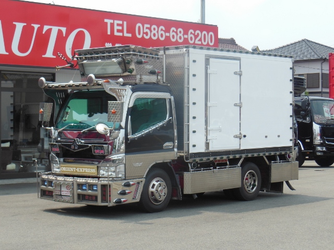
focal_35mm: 80
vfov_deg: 18.4
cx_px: 167
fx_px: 772
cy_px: 125
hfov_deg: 24.4
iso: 125
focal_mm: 14.3
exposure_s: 1/400
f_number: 5.4
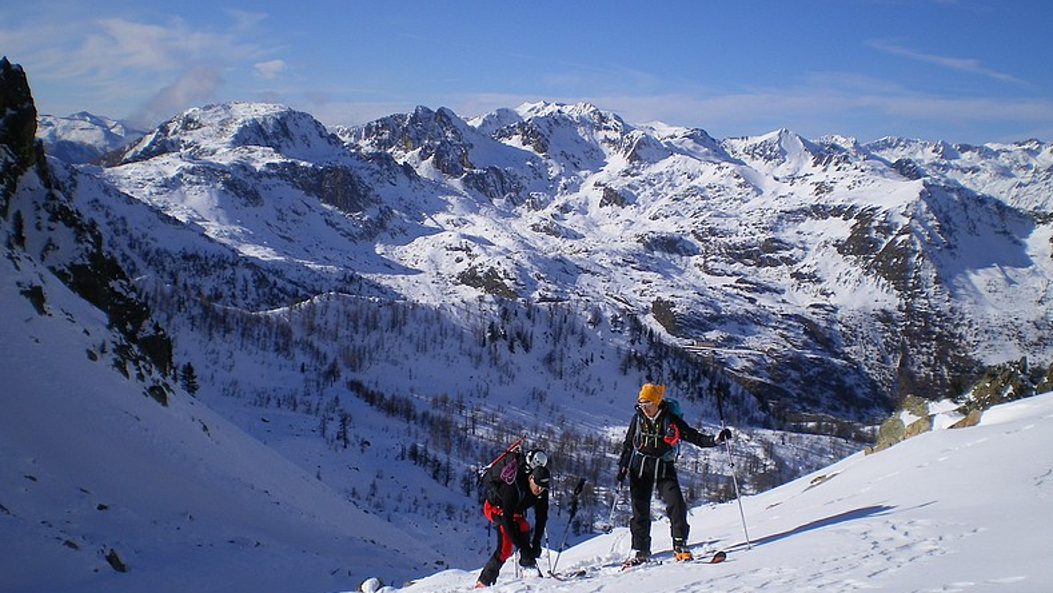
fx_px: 1173
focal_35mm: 42
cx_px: 523
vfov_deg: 28.4
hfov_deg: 48.4
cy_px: 284
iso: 64
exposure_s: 1/640
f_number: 4.6
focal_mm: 6.3
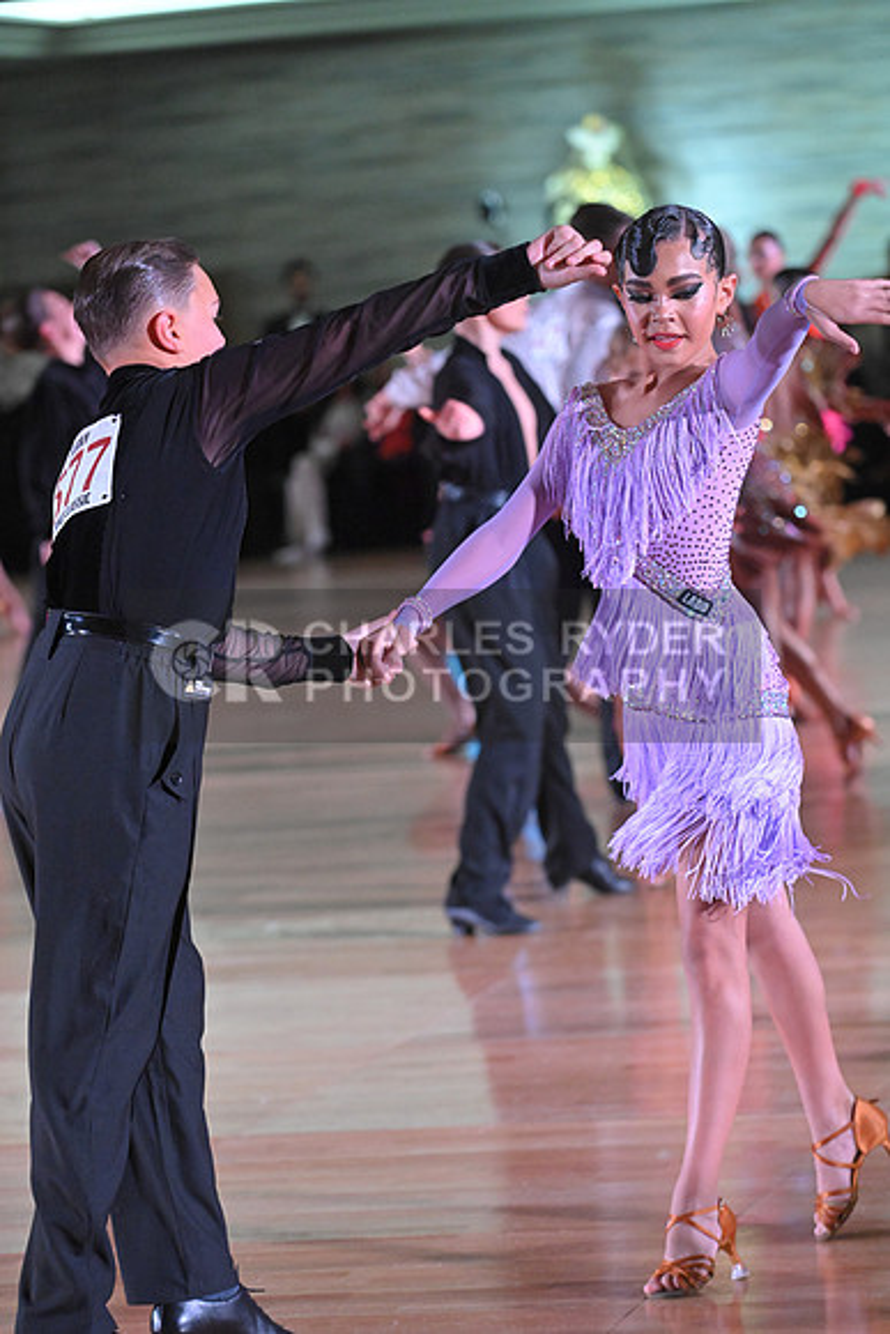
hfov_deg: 9.5
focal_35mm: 145
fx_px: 5373
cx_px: 445
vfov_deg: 14.2
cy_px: 667
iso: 5000
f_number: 5
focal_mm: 145
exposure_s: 1/400
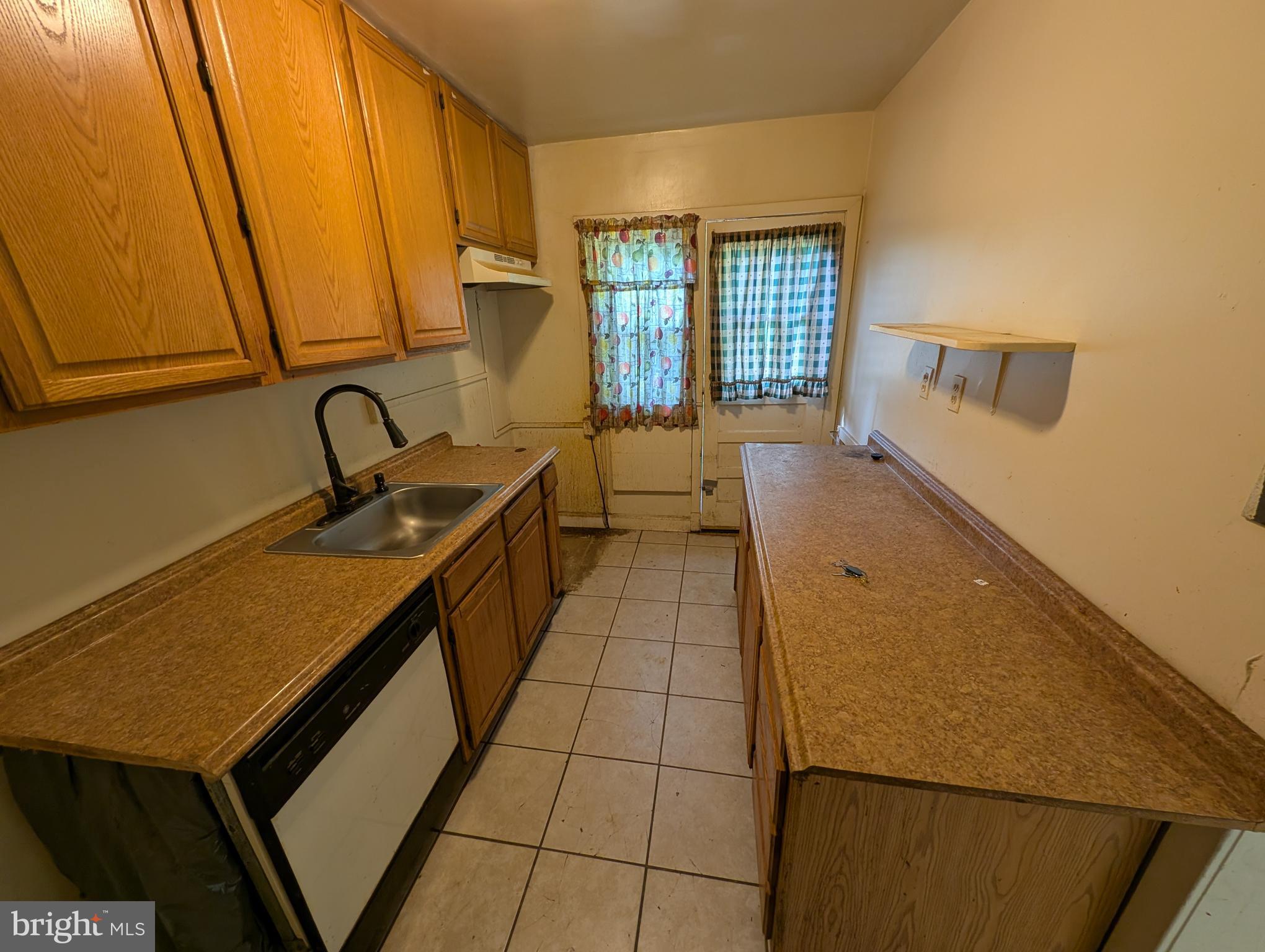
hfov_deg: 110.5
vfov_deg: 94.6
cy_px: 476
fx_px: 439
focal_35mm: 12
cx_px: 632
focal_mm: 2.23
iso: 89
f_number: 1.95
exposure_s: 1/40
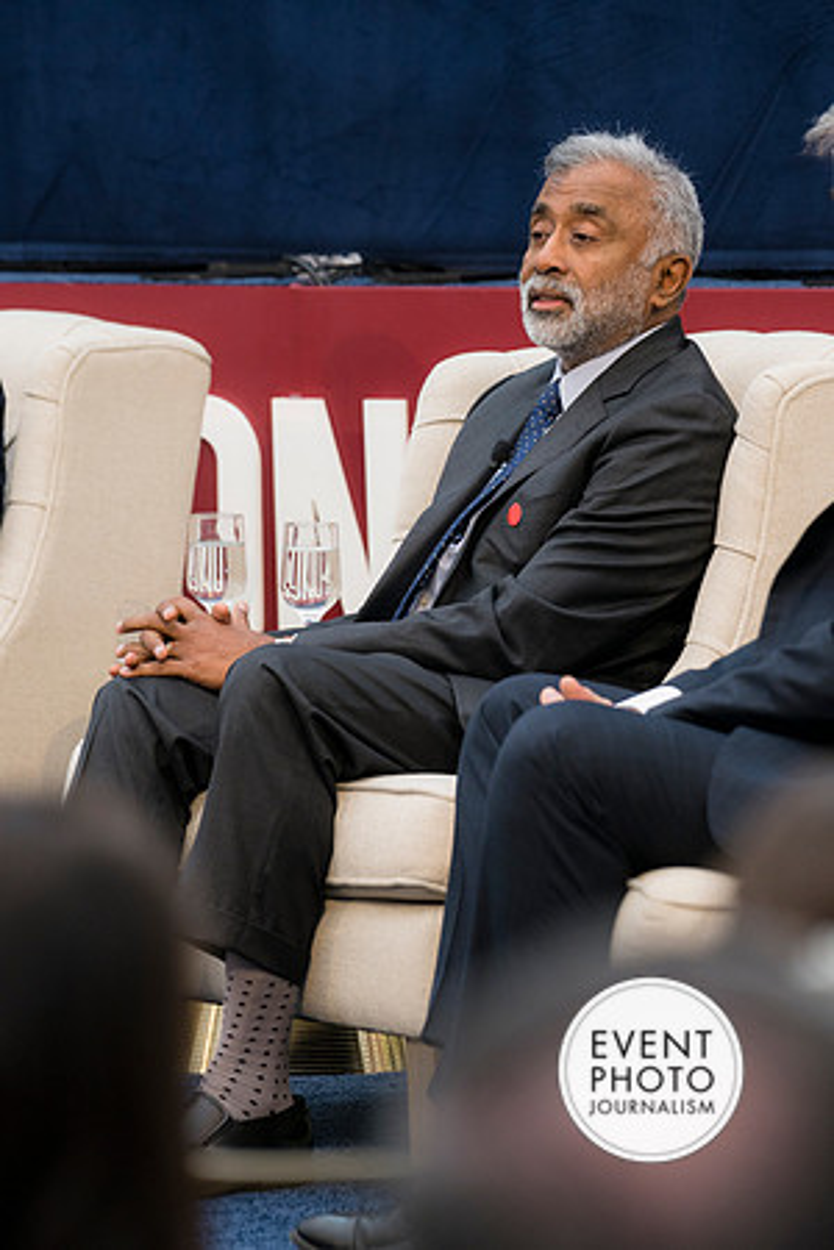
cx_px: 417
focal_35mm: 225
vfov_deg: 9.1
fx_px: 7818
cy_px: 625
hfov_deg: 6.1
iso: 450
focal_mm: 150
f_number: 4
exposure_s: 1/160
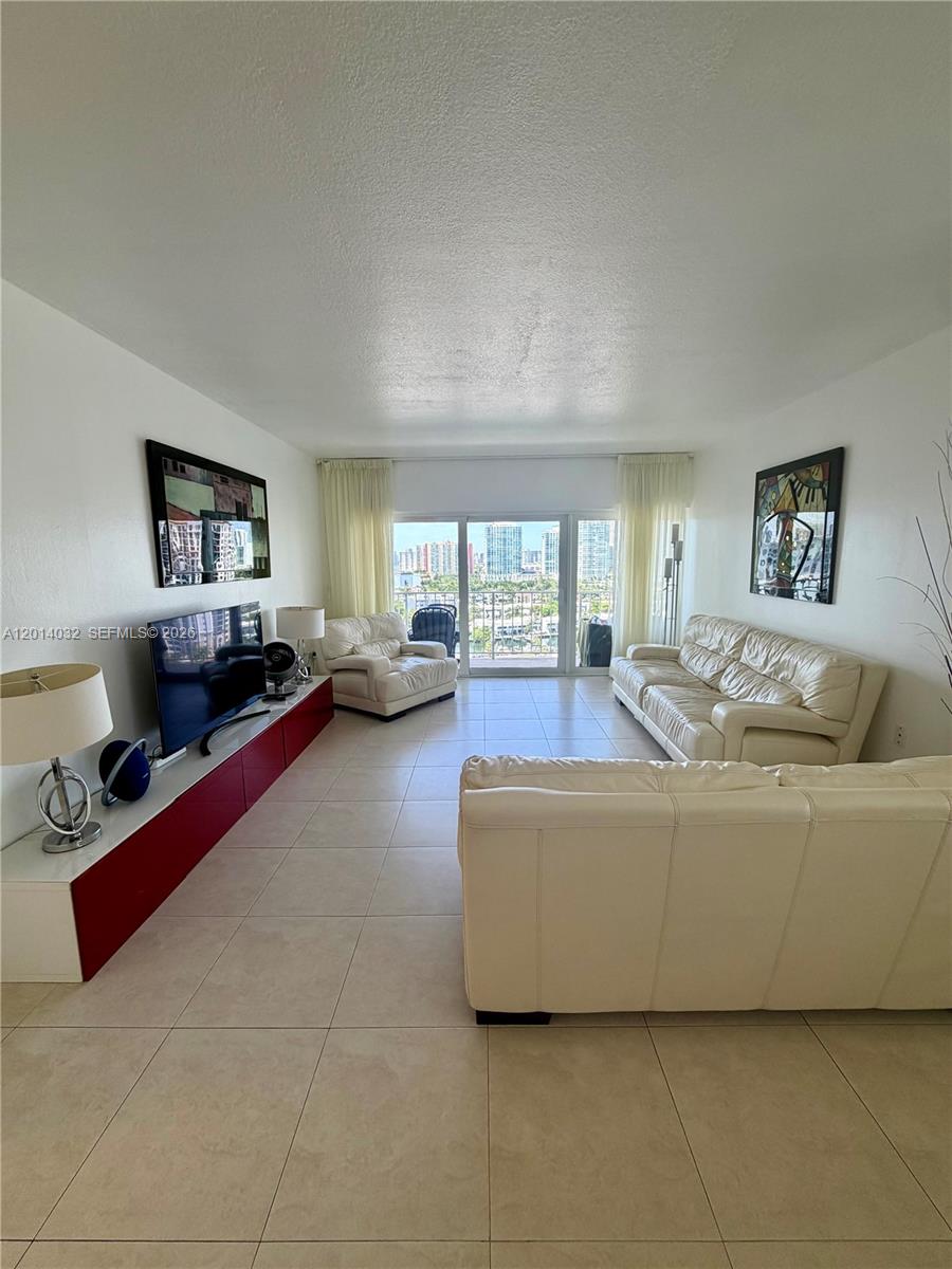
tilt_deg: -9.1
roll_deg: +0.7
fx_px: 513
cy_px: 634
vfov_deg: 102.1
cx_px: 476
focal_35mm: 14
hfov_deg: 85.7
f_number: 2.2
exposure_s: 1/120
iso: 100
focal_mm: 2.22
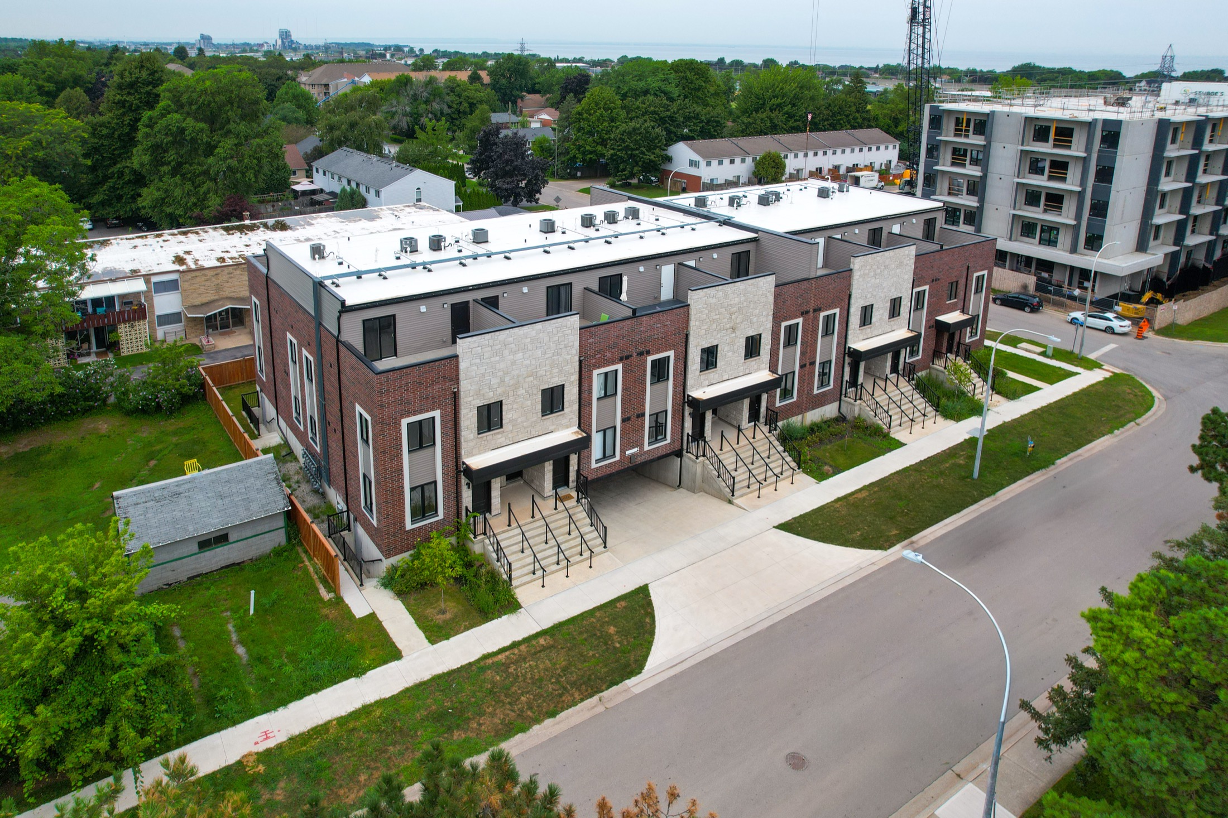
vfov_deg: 57.2
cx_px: 614
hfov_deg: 78.6
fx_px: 750
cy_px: 409
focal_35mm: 22
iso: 100
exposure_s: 1/730
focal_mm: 8.38
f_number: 2.8
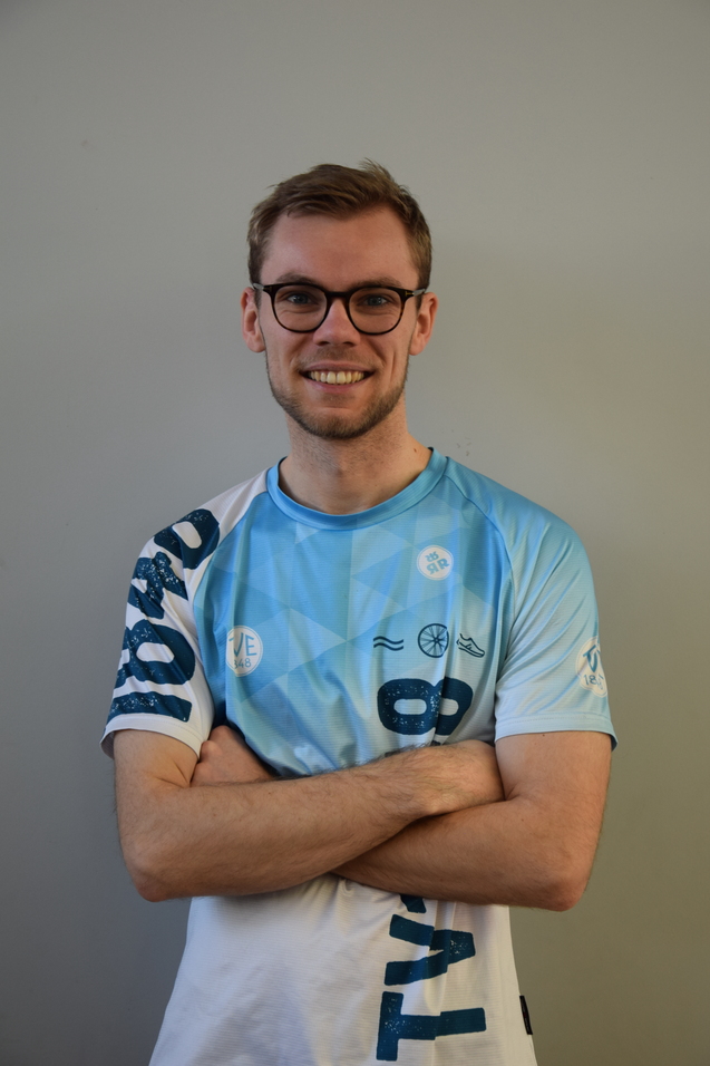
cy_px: 533
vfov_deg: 26.0
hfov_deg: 17.5
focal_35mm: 78
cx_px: 355
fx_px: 2308
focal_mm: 52
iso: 400
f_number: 5
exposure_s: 1/100
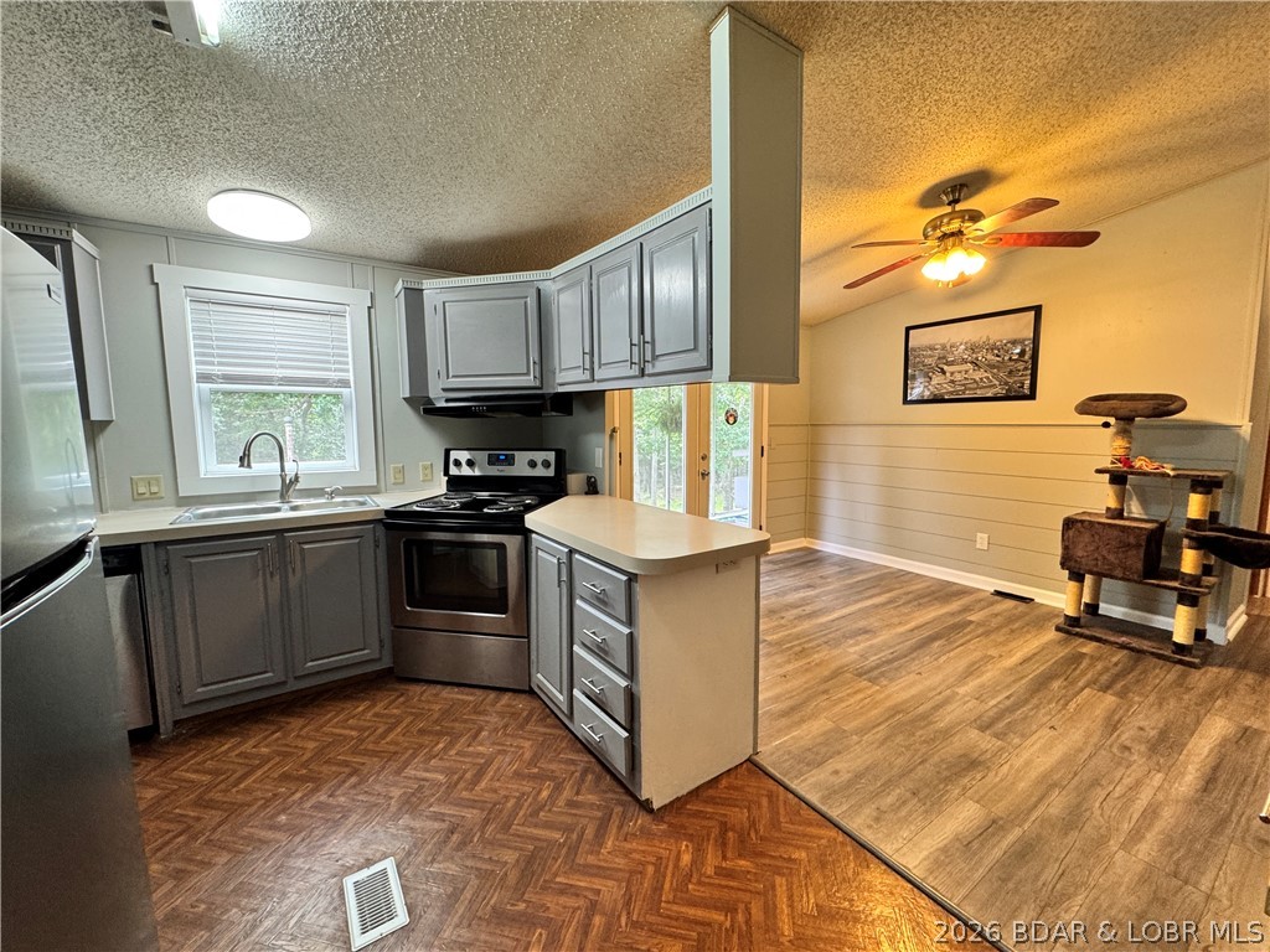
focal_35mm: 14
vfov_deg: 85.7
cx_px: 635
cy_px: 476
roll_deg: +0.1
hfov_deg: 102.1
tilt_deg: -5.9
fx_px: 514
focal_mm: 2.22
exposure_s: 1/60
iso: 200
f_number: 2.2
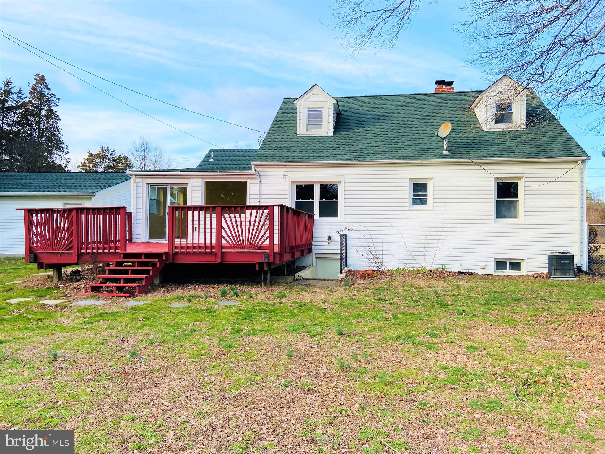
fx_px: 454
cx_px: 302
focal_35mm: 26
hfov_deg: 67.3
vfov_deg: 53.1
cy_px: 227
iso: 32
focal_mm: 4.25
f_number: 1.8
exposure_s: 1/1182
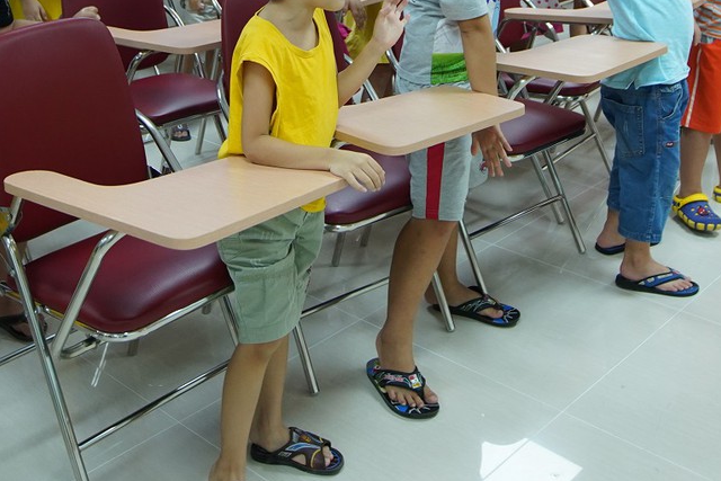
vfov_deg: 24.7
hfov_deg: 39.6
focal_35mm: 50
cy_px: -81
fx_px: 1002
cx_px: 349
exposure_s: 1/160
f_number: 3.5
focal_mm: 16
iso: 1000
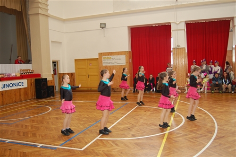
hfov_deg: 62.0
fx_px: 196
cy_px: 78
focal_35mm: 30
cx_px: 118
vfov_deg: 43.5
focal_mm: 20
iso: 400
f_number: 3.8
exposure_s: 1/60
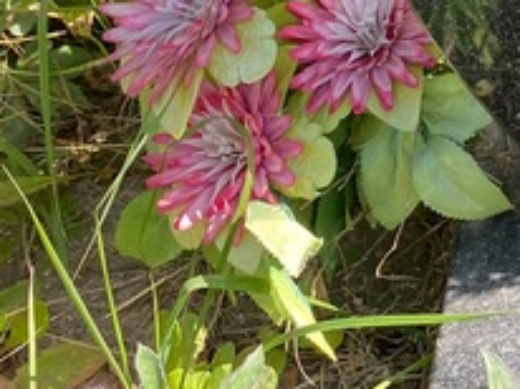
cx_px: 841
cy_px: -326
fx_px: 1515
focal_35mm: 101
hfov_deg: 17.1
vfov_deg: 13.1
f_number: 1.8
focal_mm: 4.25
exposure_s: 1/328
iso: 32
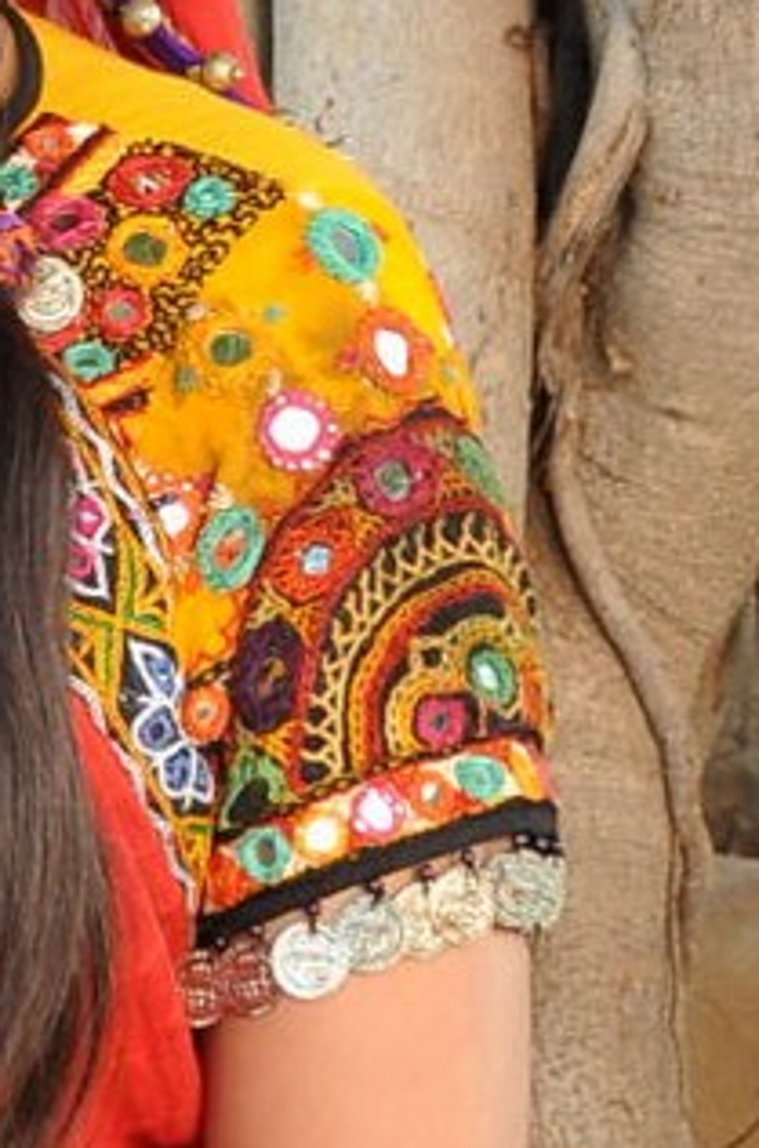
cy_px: 1252
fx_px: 6995
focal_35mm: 220
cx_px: -487
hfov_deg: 6.1
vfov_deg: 9.3
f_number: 5.6
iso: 500
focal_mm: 30
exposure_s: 1/125
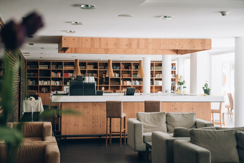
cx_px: 122
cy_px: 82
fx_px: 474
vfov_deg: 19.5
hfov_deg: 28.8
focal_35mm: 70
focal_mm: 70
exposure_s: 1/800
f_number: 2.5
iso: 800
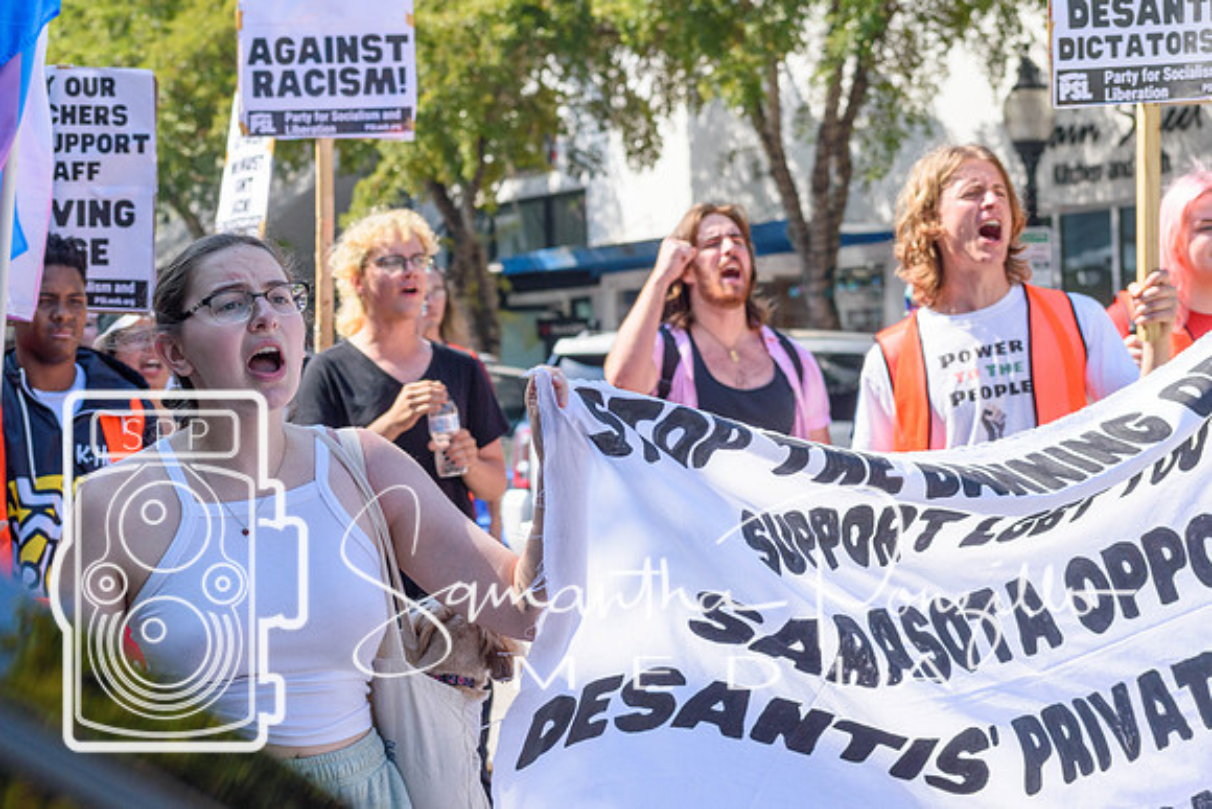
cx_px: 566
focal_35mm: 118
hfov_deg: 17.3
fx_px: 3973
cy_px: 416
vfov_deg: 11.6
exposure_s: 1/640
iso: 200
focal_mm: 72
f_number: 6.3
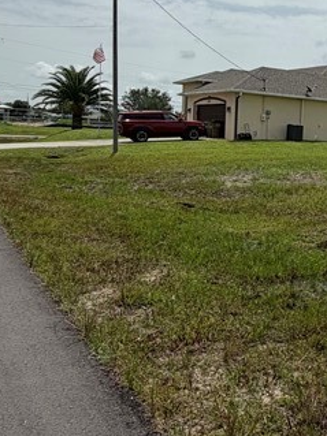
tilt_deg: -0.7
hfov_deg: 29.2
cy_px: 159
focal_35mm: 45
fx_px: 567
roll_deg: -2.0
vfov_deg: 41.7
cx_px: 357
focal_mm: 2.22
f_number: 2.2
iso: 20
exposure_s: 1/1795
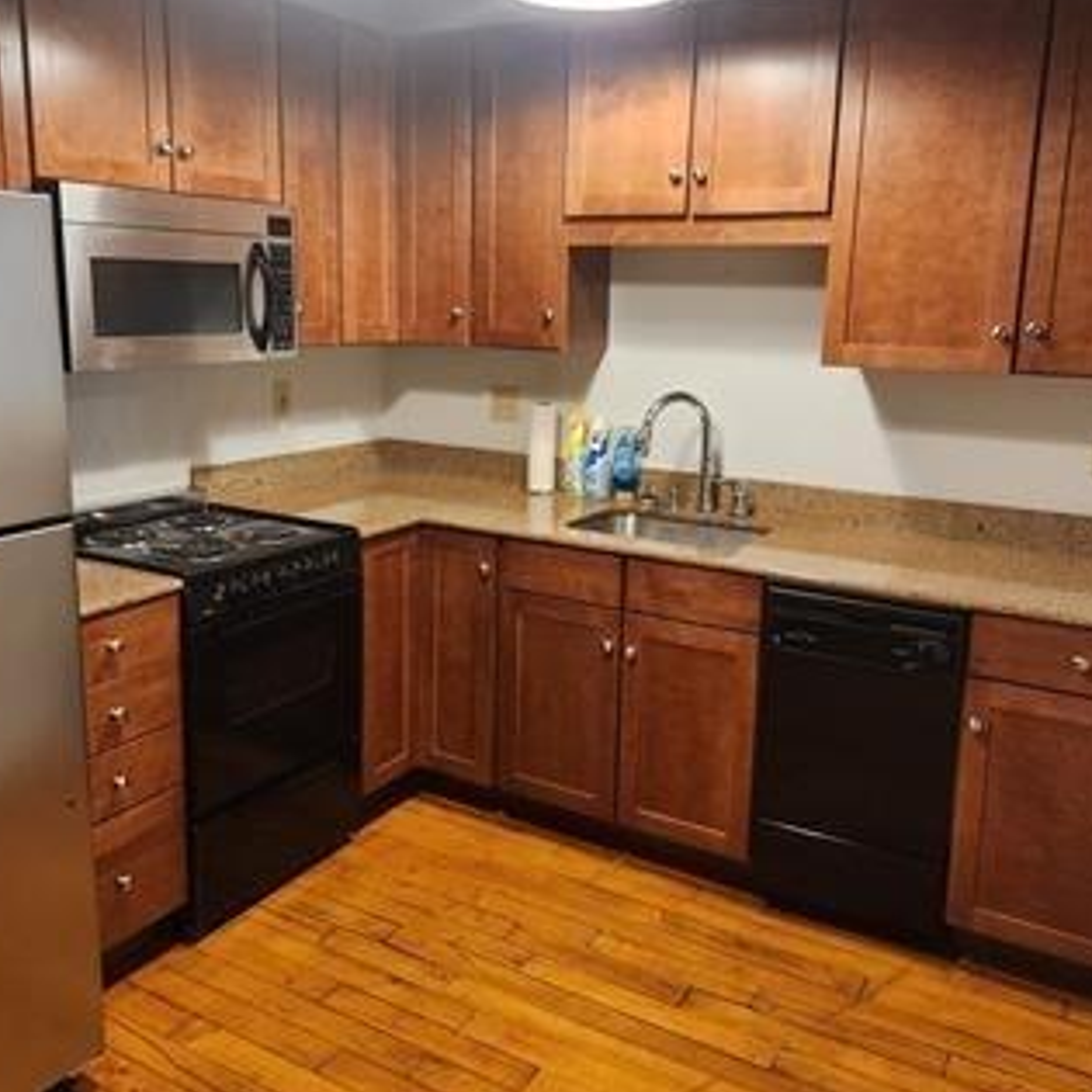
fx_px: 1106
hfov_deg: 52.5
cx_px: 517
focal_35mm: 31
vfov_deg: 52.4
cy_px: 485
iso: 800
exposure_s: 1/120
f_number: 1.8
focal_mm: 5.4
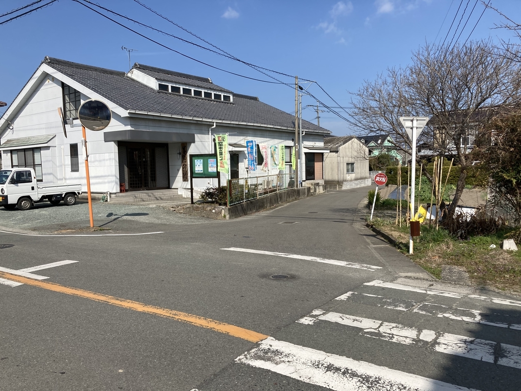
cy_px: 196
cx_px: 260
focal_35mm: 28
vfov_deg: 49.7
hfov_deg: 63.4
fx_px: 421
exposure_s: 1/2825
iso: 20
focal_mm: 3.99
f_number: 1.8
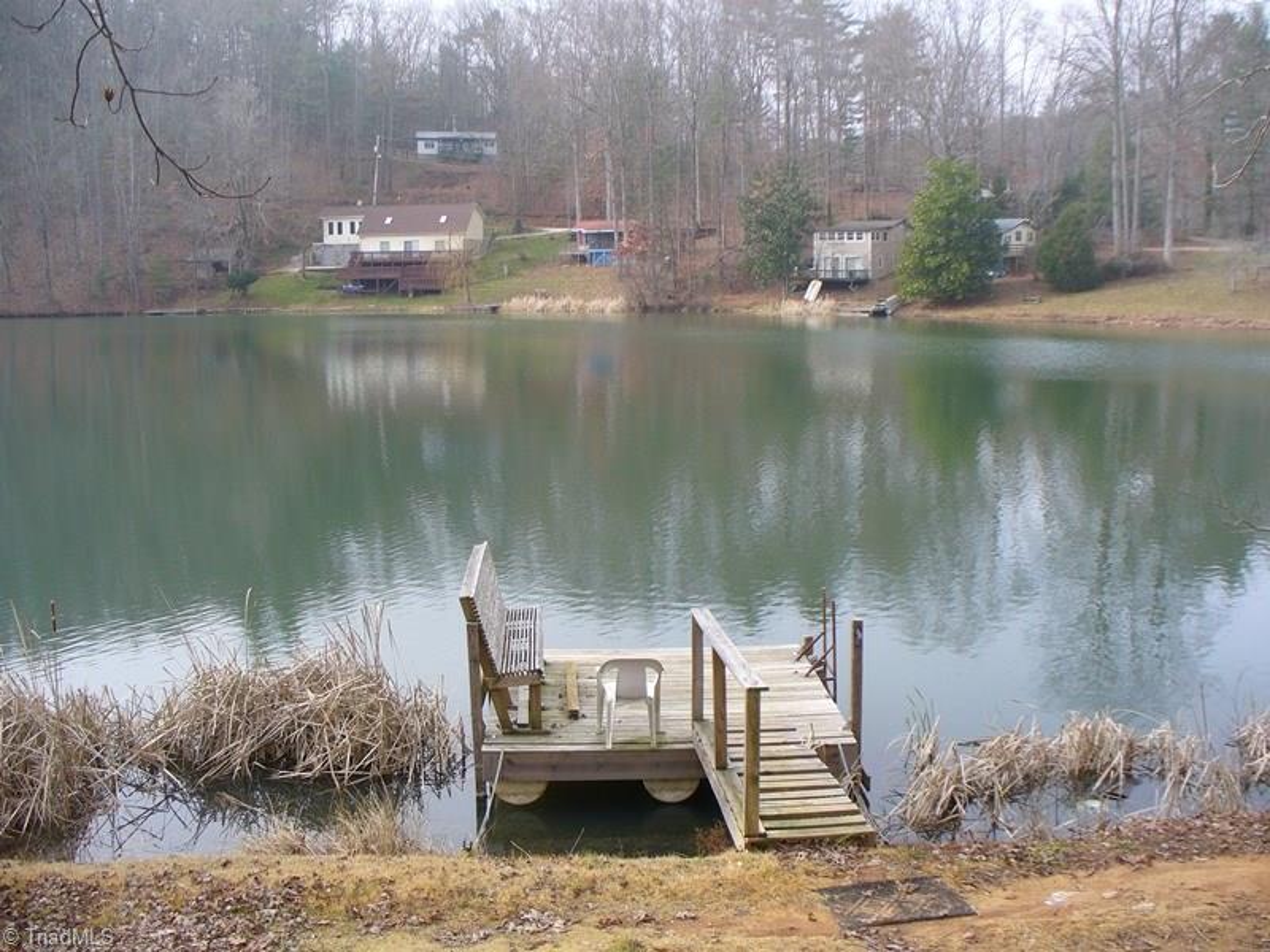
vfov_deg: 38.7
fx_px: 1357
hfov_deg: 50.1
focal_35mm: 37
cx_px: 635
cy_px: 476
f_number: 2.8
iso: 80
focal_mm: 6.1
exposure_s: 1/400
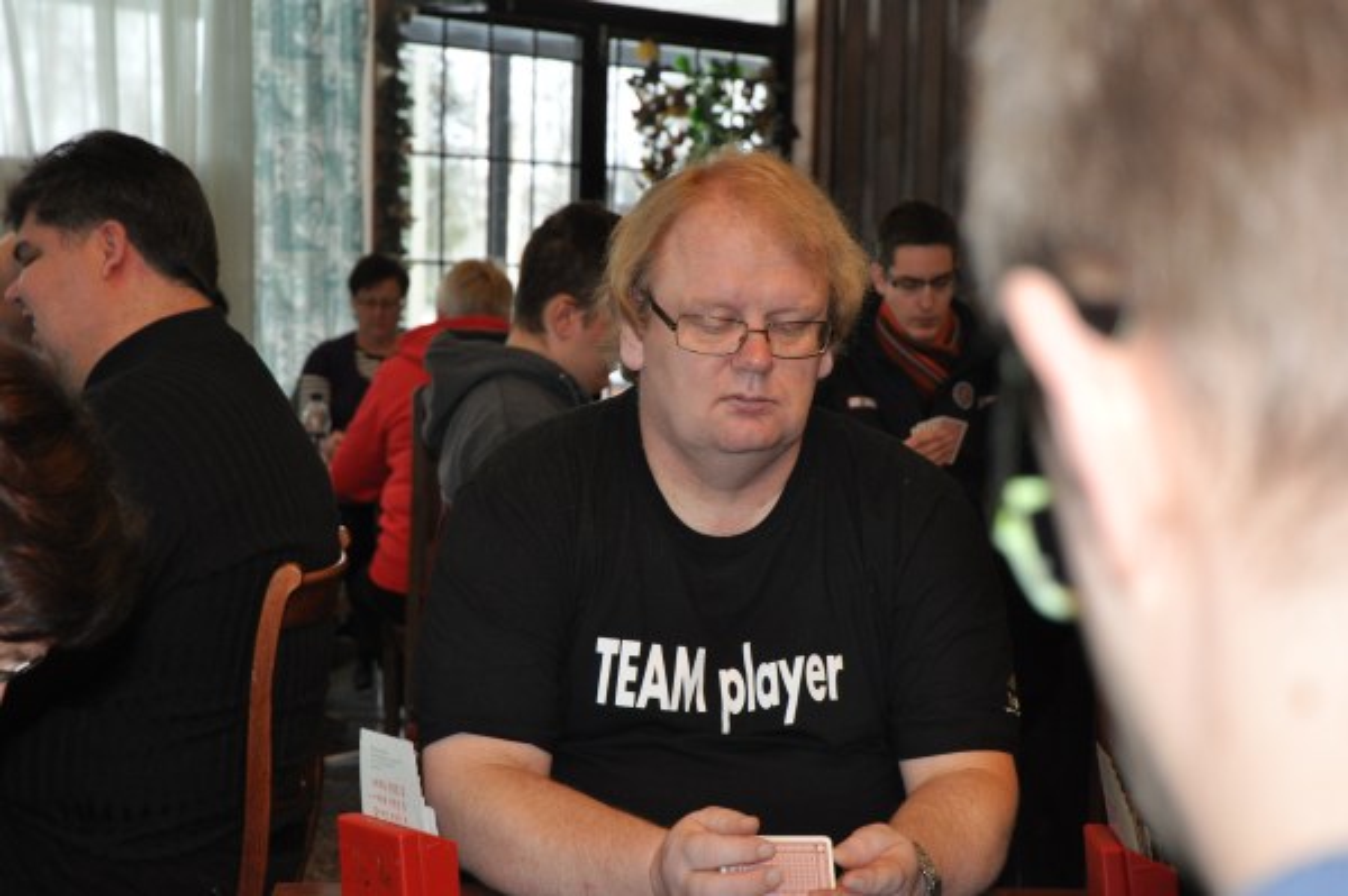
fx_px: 2469
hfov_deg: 30.5
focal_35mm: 66
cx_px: 674
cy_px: 448
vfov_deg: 20.6
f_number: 4.2
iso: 800
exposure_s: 1/60
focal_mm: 44
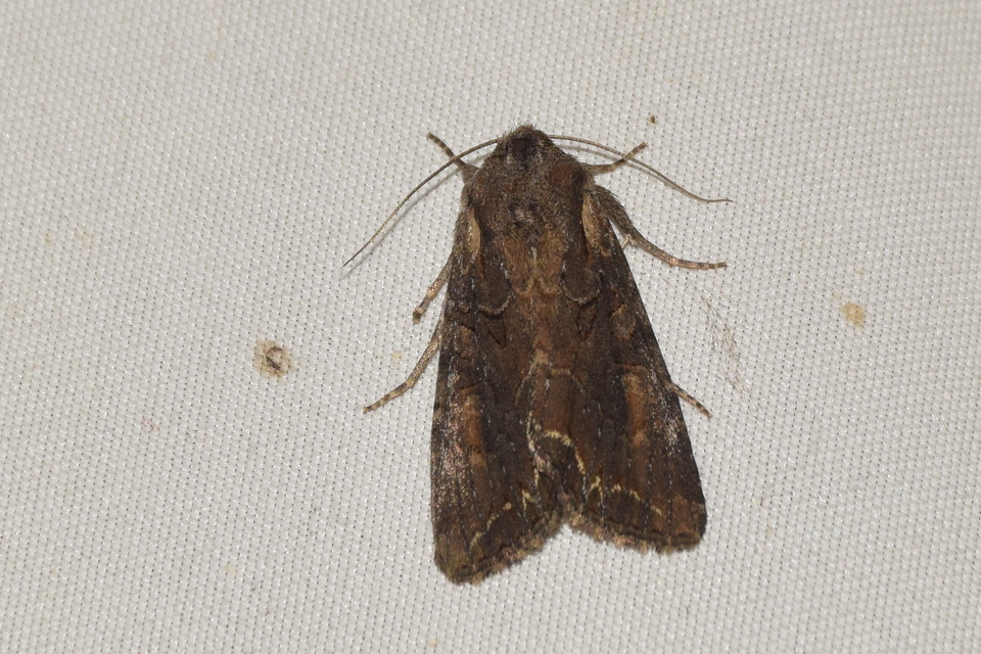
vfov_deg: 6.5
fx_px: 5722
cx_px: 490
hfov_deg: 9.8
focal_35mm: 210
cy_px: 327
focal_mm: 140
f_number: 13
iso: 400
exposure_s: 1/160
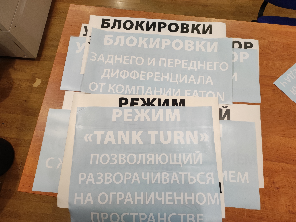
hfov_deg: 69.4
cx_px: 148
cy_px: 111
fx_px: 214
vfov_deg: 54.9
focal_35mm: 25
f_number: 1.79
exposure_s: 1/50
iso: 491
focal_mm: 4.7
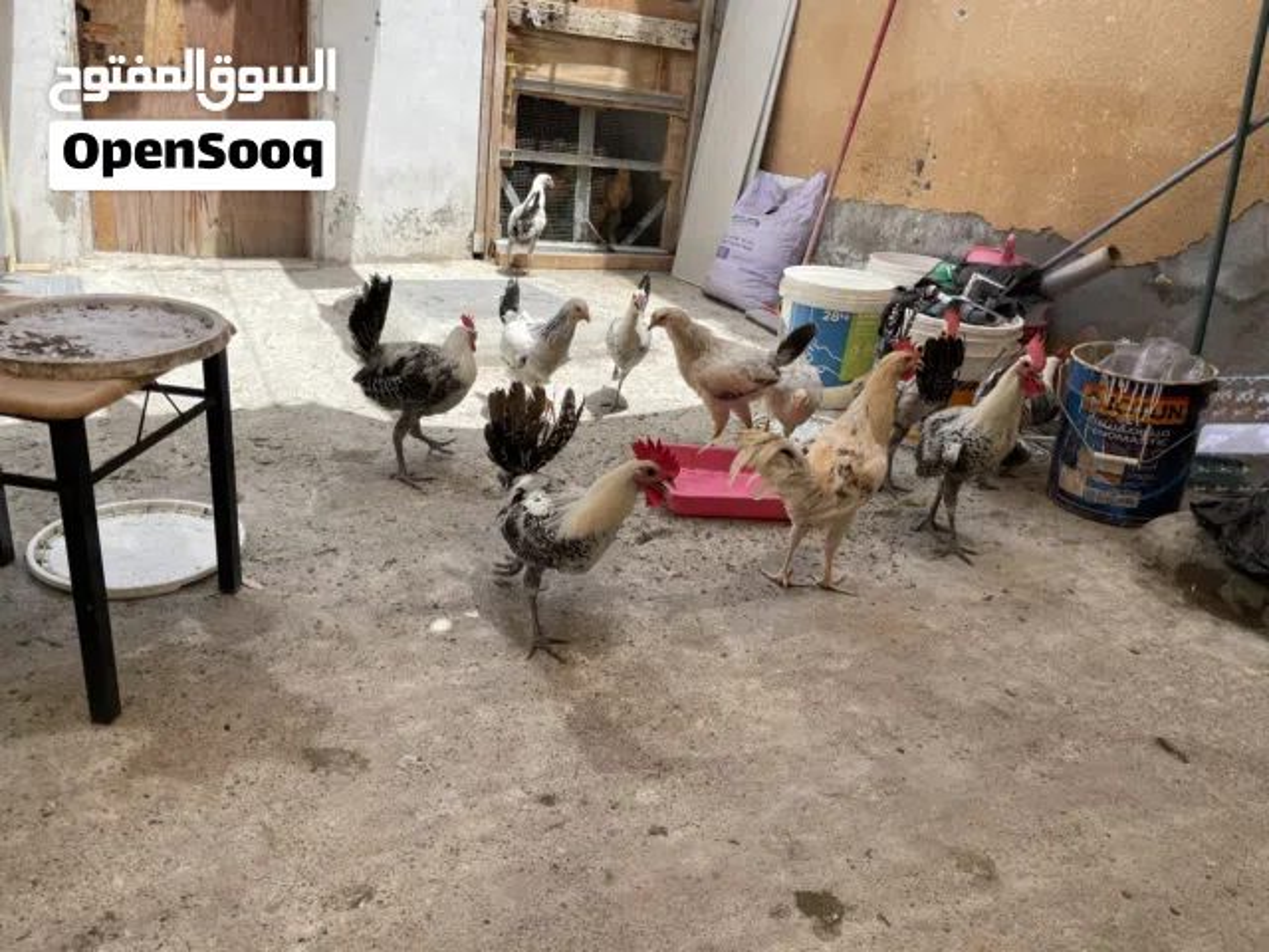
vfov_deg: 53.1
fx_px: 953
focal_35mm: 26
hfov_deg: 67.3
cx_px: 634
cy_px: 476
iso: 32
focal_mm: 4.2
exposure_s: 1/1092
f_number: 1.6
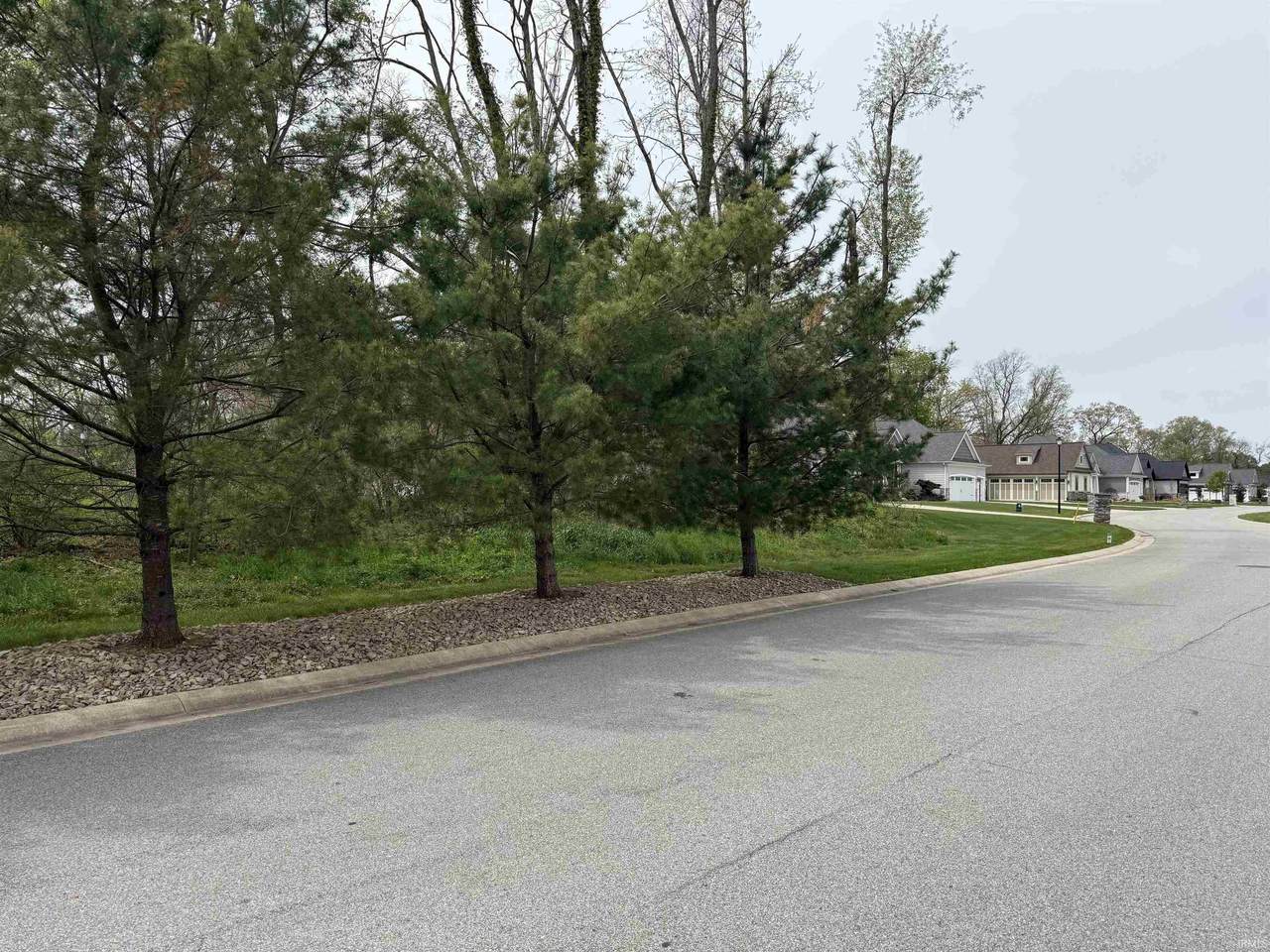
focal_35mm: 24
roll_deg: -0.6
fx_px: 881
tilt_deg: +1.5
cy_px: 476
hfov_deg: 71.6
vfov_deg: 56.8
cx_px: 635
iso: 80
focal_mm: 6.76
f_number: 1.78
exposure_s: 1/3584
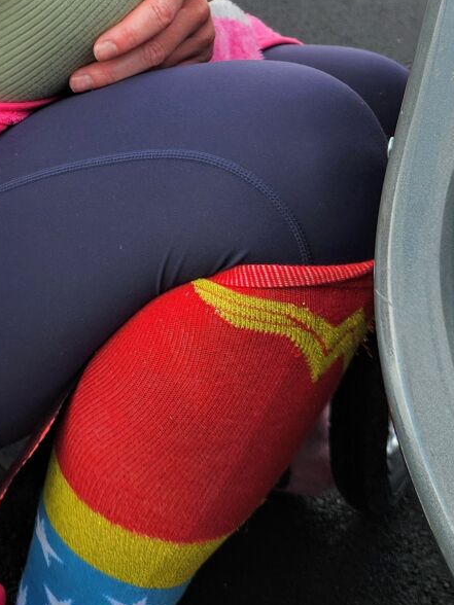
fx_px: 1137
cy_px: -122
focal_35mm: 65
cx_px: -32
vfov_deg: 26.5
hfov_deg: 21.5
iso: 20
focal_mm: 5.4
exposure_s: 1/251
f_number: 1.8
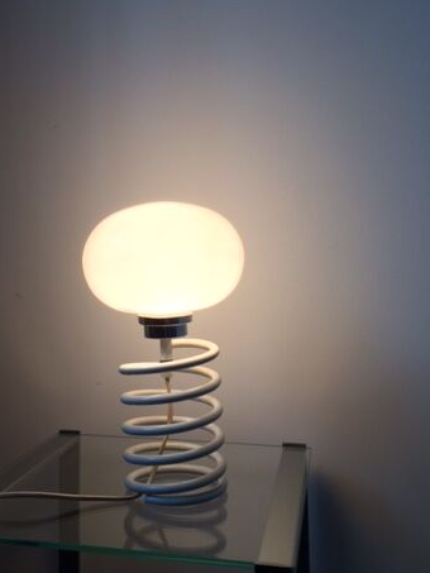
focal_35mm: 41
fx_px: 679
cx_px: 157
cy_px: 242
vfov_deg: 45.6
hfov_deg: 34.9
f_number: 2.2
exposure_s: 1/50
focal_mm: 4.15
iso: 40
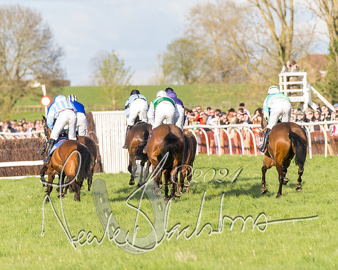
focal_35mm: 474
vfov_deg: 3.3
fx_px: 4740
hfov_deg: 4.1
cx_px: 168
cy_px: 105
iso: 400
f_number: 4
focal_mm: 200
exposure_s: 1/1600
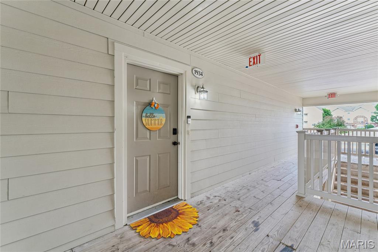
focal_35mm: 16
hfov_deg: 97.5
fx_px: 166
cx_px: 189
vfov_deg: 74.4
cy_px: 126
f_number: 13
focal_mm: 15.8
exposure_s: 1/2.5
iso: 320
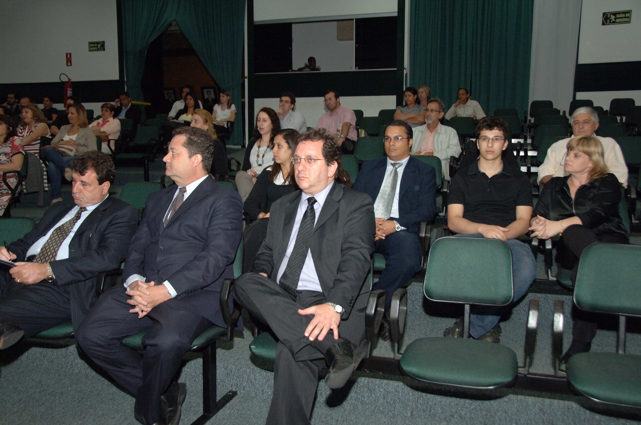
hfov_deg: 53.2
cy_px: 212
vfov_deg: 36.8
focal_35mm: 36
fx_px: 640
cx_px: 320
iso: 800
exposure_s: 1/250
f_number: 4.5
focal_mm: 24
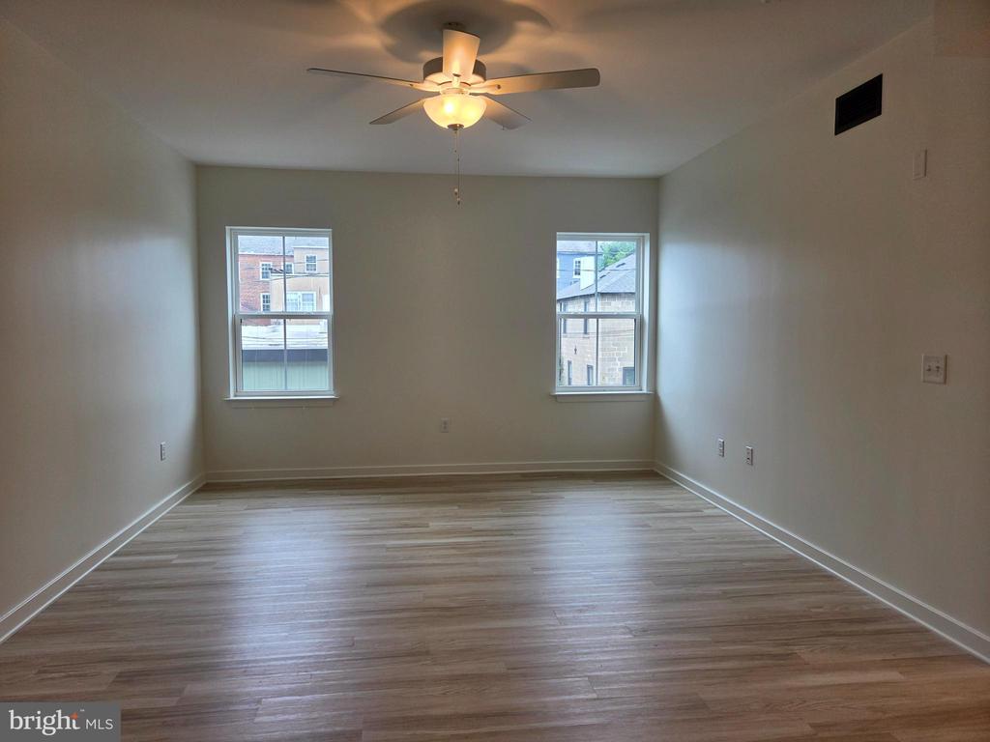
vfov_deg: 58.9
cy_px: 371
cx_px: 495
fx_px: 658
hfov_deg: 73.9
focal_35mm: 23
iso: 64
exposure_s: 1/120
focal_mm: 5.4
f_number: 1.8
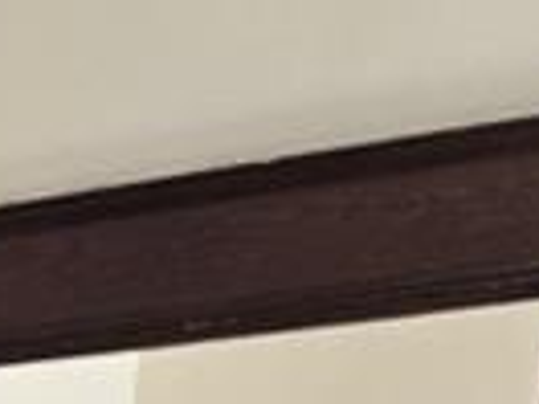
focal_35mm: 179
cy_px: 1298
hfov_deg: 9.1
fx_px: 2787
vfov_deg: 7.2
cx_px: -1037
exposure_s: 1/120
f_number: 1.8
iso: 200
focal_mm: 5.4
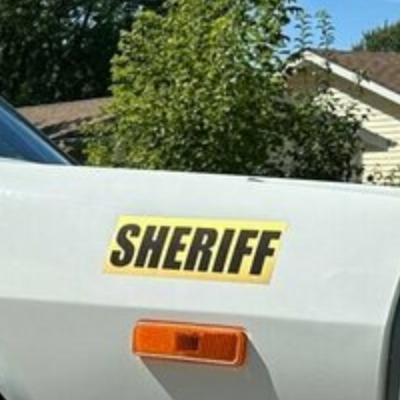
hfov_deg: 13.5
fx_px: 1660
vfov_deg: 13.5
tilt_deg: -7.4
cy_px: 422
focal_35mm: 127
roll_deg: -0.1
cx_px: -8
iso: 80
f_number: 1.78
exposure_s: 1/5263
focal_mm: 6.86
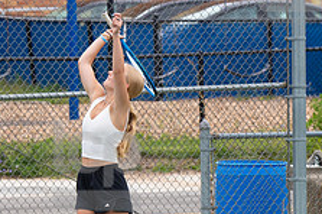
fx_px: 4698
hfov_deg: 3.9
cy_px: 172
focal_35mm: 526
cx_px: 97
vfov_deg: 2.6
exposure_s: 1/1250
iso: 400
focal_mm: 135
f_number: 5.6
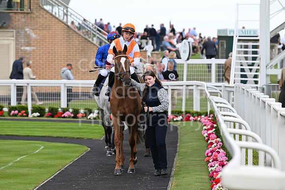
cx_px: 142
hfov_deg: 10.3
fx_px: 1584
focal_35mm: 200
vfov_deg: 6.9
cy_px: 95
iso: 1000
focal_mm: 200
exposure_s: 1/800
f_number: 5
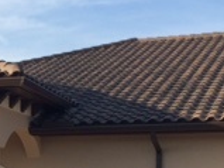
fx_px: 757
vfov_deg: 12.4
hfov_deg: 16.6
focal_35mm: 117
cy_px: 189
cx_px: 21
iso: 32
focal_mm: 4.15
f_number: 2.2
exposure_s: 1/1368
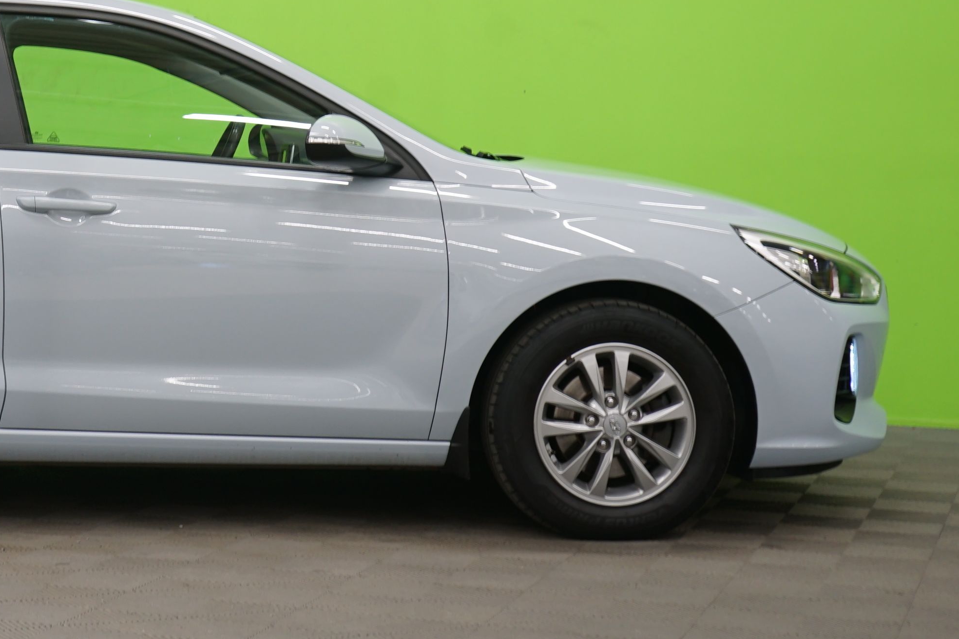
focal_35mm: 84
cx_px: 42
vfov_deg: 16.1
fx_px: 2237
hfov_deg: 23.4
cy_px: 82
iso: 400
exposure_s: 1/8
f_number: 5
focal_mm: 42
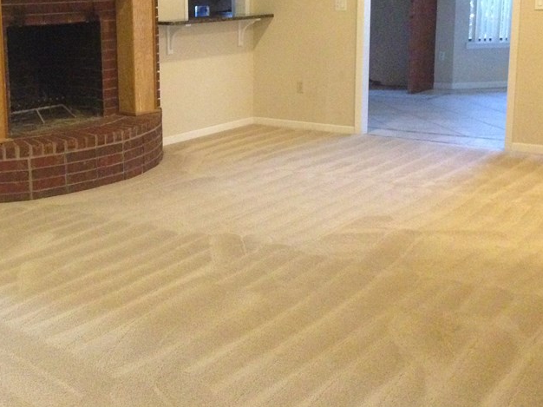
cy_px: 137
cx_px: 149
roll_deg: +1.6
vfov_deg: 26.9
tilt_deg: -10.2
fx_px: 847
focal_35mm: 54
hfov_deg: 34.9
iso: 640
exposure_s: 1/15
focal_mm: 4.12
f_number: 2.4
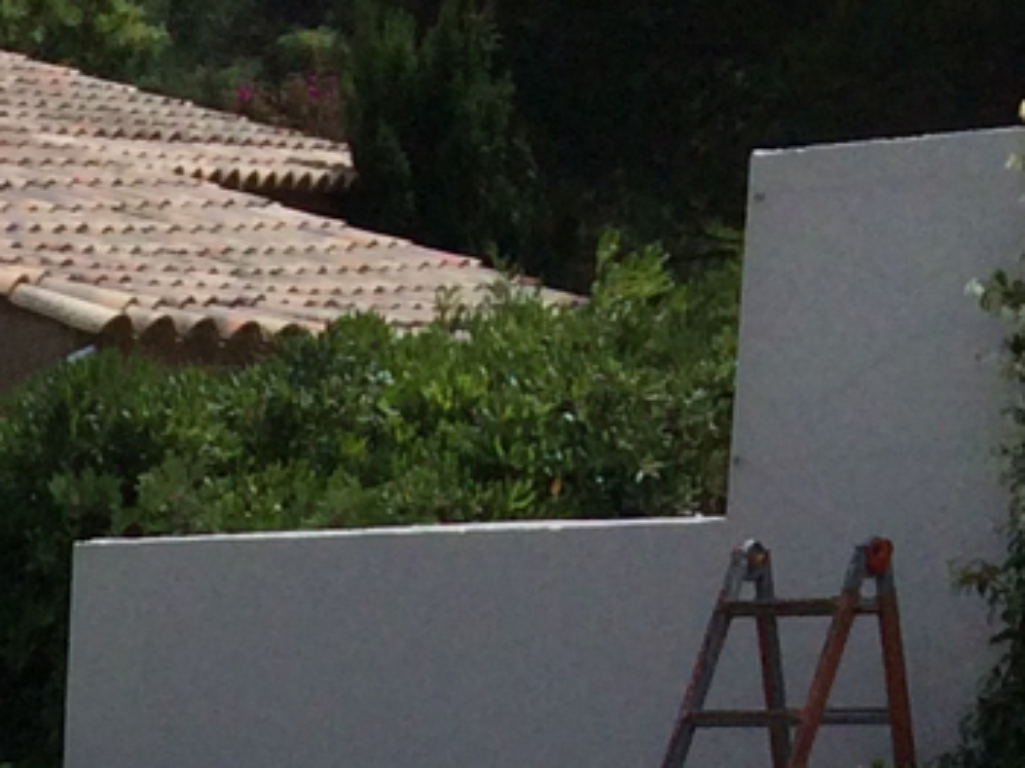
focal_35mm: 175
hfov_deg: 10.4
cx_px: -1010
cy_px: 2231
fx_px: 5180
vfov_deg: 7.5
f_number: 2.2
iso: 40
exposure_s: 1/4566
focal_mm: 4.12
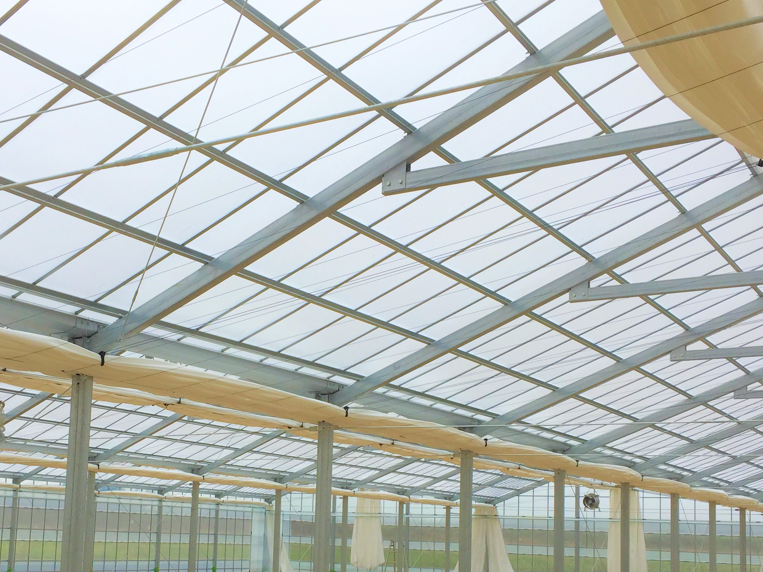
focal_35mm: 46
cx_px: 322
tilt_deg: +6.2
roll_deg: -2.6
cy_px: 428
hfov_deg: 41.1
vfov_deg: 31.0
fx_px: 1014
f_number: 2.2
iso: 32
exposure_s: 1/807
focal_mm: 4.15
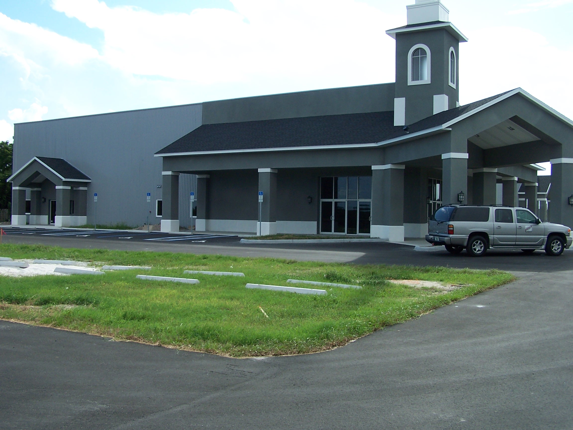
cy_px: 215
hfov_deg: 49.0
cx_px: 286
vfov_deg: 37.7
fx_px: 629
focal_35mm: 38
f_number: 4
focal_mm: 6.3
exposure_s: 1/500
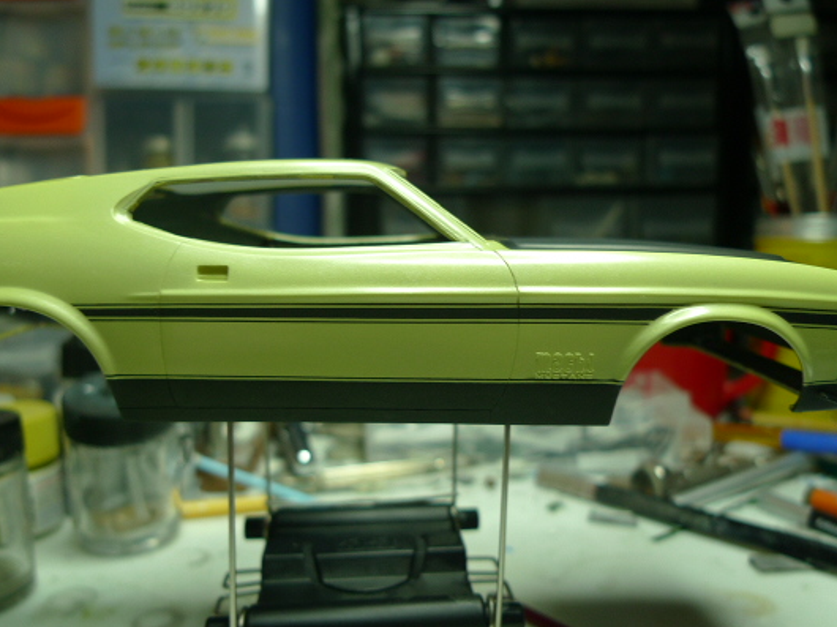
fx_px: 701
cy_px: 343
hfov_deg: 61.7
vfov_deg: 48.1
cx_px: 426
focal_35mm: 29
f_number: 2
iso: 80
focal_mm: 5.1
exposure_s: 1/30
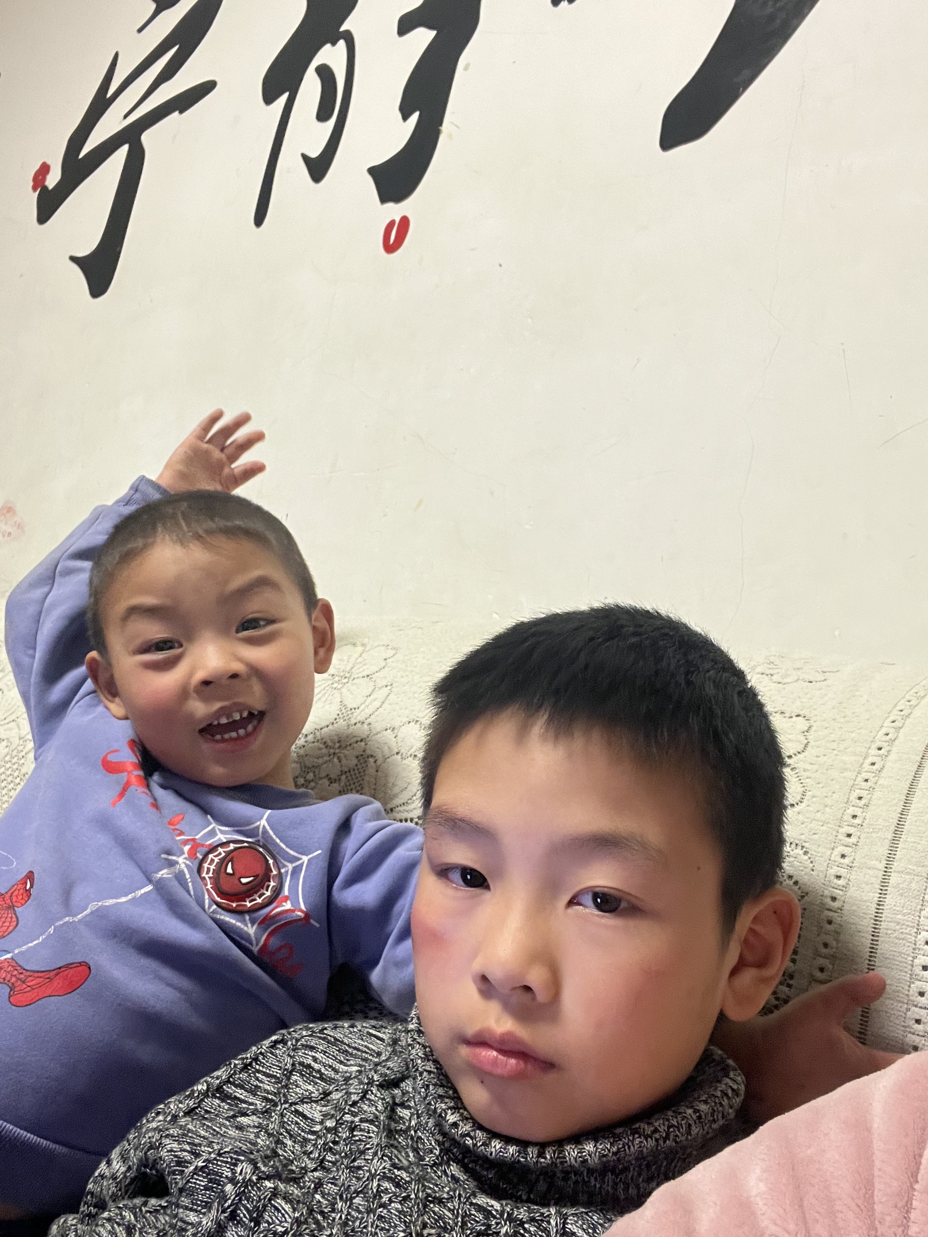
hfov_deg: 46.8
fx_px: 1072
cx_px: 464
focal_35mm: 30
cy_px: 618
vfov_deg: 60.0
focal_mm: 2.71
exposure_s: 1/25
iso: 400
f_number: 2.2
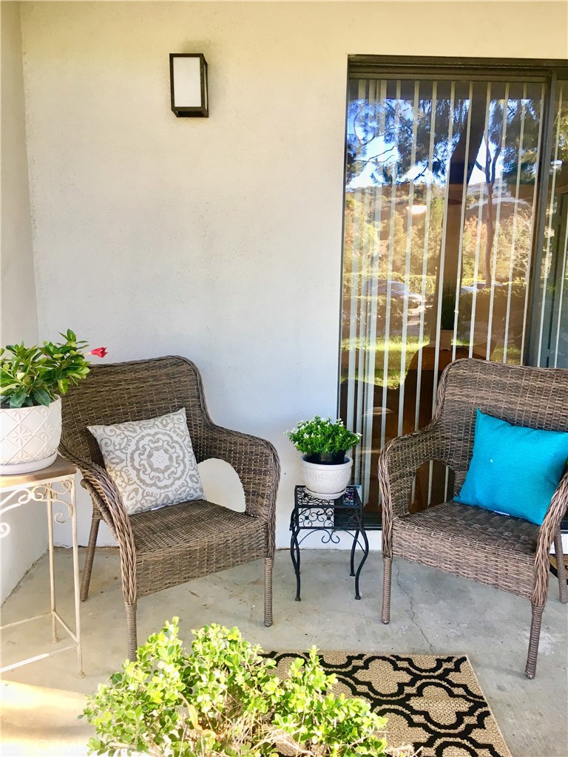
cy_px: 378
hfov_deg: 48.2
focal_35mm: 29
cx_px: 284
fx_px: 634
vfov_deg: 61.7
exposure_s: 1/30
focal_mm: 4.15
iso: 25
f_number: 2.2
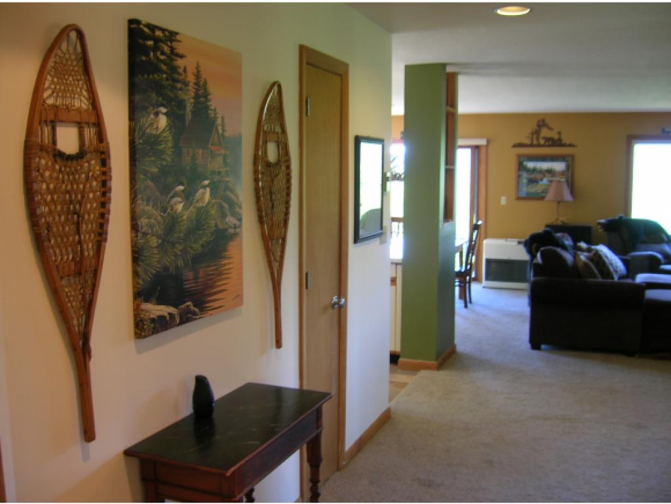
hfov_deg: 53.9
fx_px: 659
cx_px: 336
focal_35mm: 34
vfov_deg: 41.8
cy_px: 252
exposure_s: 1/7.6
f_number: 2.9
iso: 50
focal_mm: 5.7
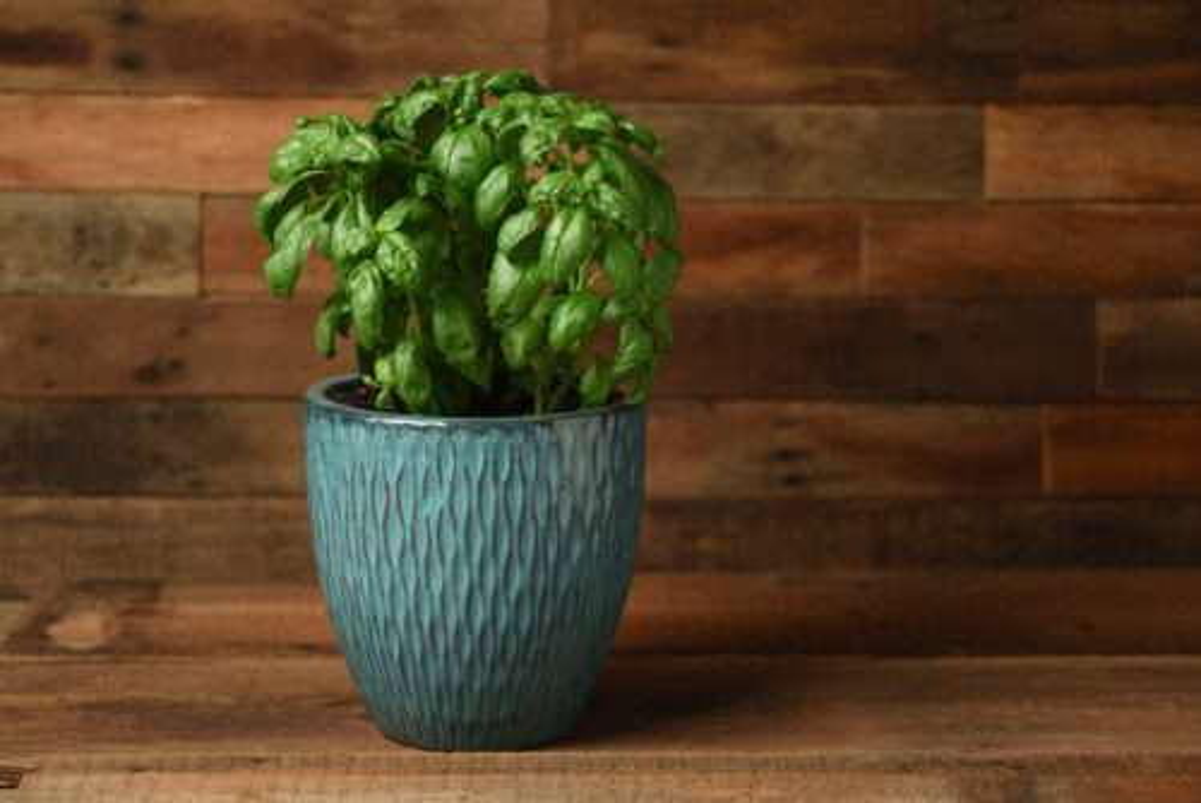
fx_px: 3505
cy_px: 402
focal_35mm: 105
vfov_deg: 13.1
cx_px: 600
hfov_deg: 19.4
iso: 400
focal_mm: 105
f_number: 2.8
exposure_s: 1/40
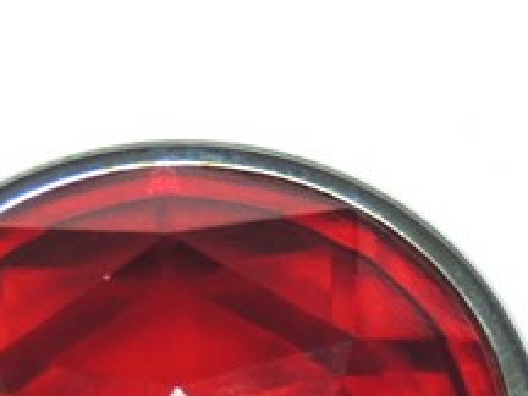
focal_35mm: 429
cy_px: 496
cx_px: 176
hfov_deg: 4.6
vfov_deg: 3.5
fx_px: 6544
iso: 110
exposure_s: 1/80
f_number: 4.4
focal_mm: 25.8
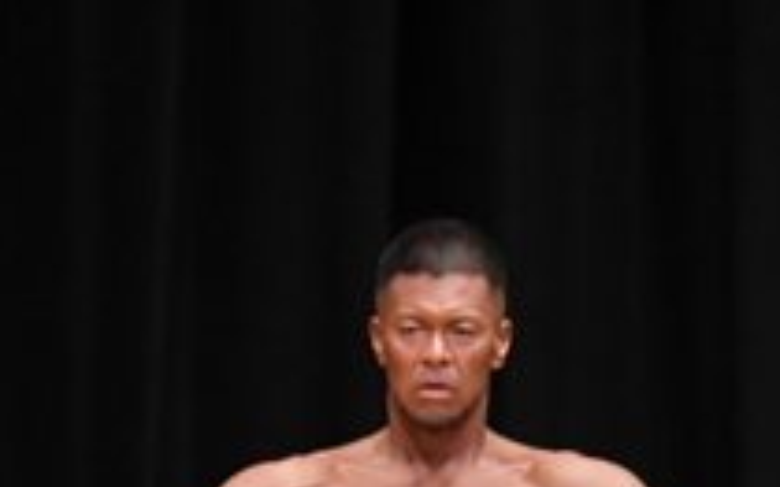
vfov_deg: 1.5
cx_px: -410
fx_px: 17974
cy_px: 836
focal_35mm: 846
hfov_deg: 2.5
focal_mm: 150
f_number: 5.6
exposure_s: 1/400
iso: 4000
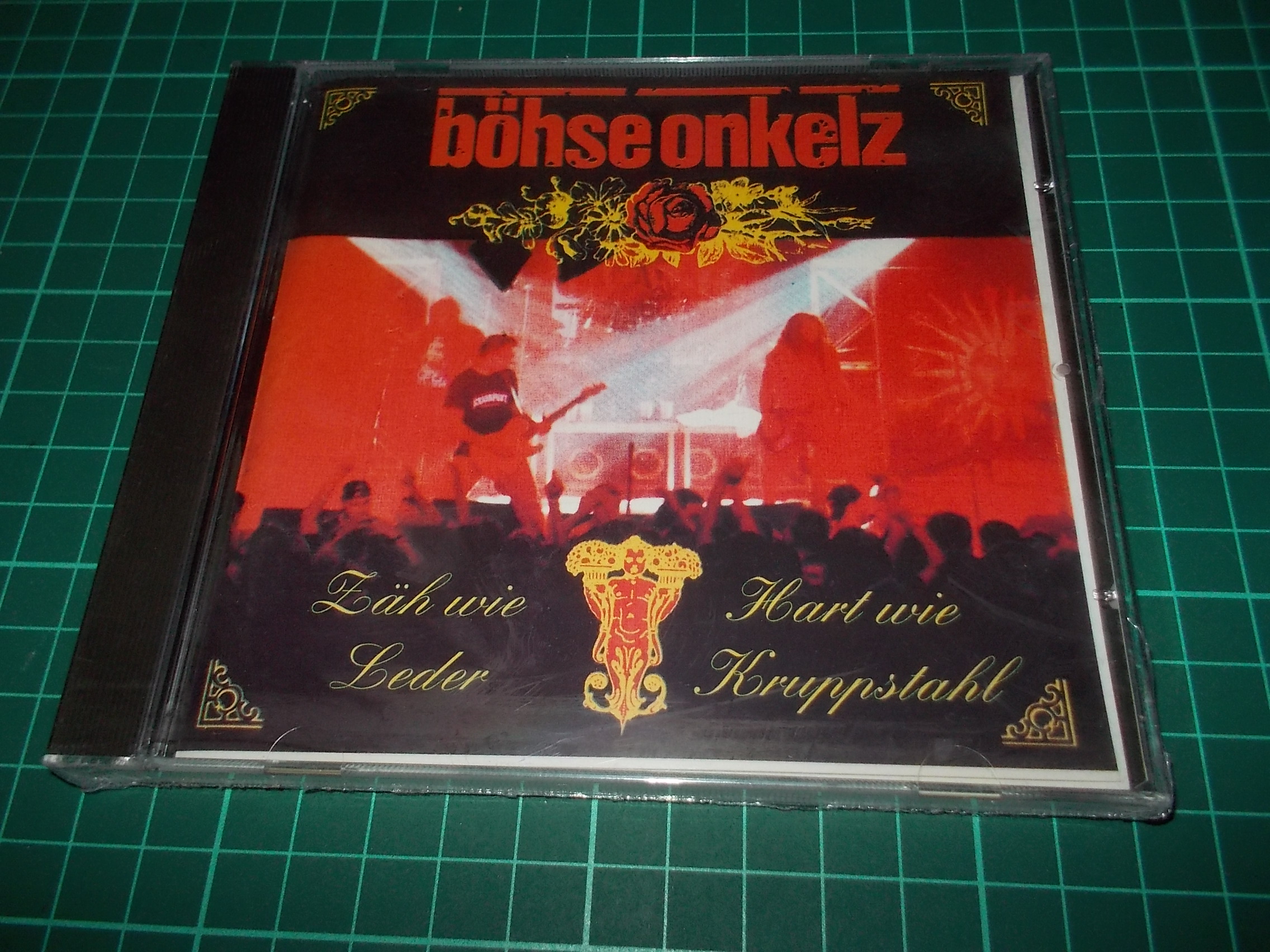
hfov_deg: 61.7
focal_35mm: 29
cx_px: 635
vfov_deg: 48.2
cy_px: 476
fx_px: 1064
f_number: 3.3
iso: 200
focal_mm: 4.1
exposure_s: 1/30
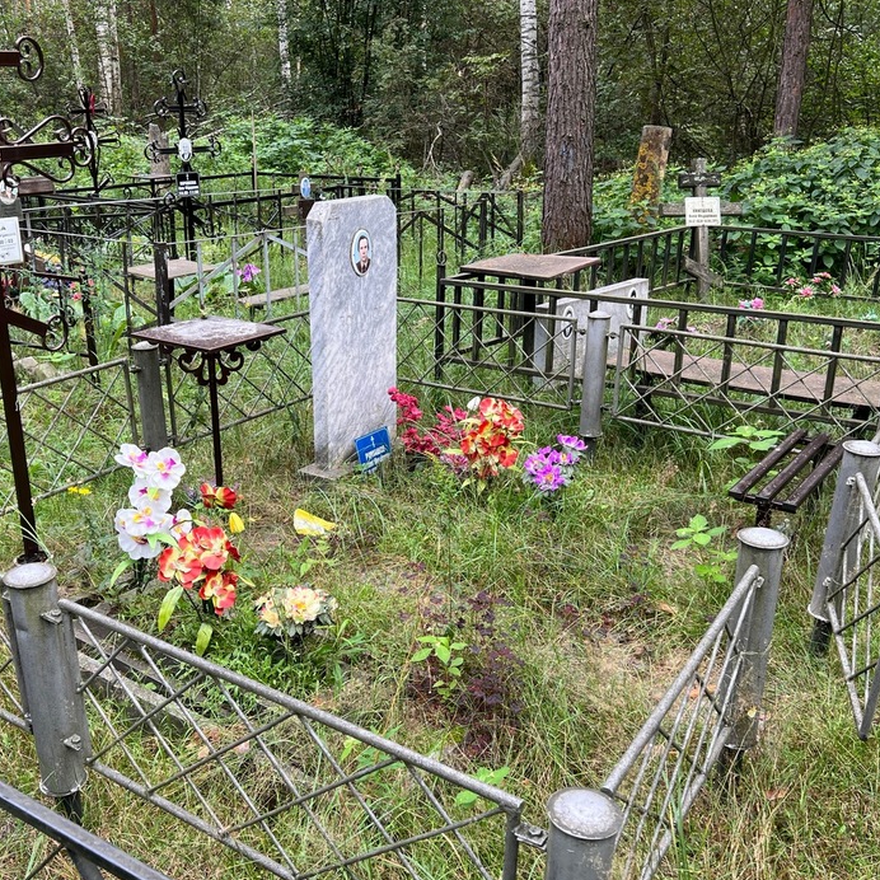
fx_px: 978
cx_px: 387
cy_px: 481
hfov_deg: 48.3
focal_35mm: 34
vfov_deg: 48.4
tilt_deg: -18.0
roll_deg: -2.2
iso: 40
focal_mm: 5.7
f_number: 1.5
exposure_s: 1/160
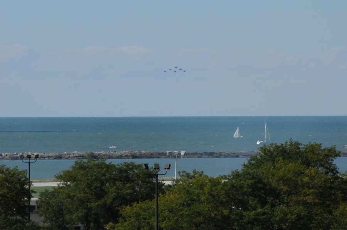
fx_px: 2887
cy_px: 115
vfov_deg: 4.6
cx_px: 174
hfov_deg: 6.9
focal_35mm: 300
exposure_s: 1/400
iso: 800
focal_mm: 200
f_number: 22
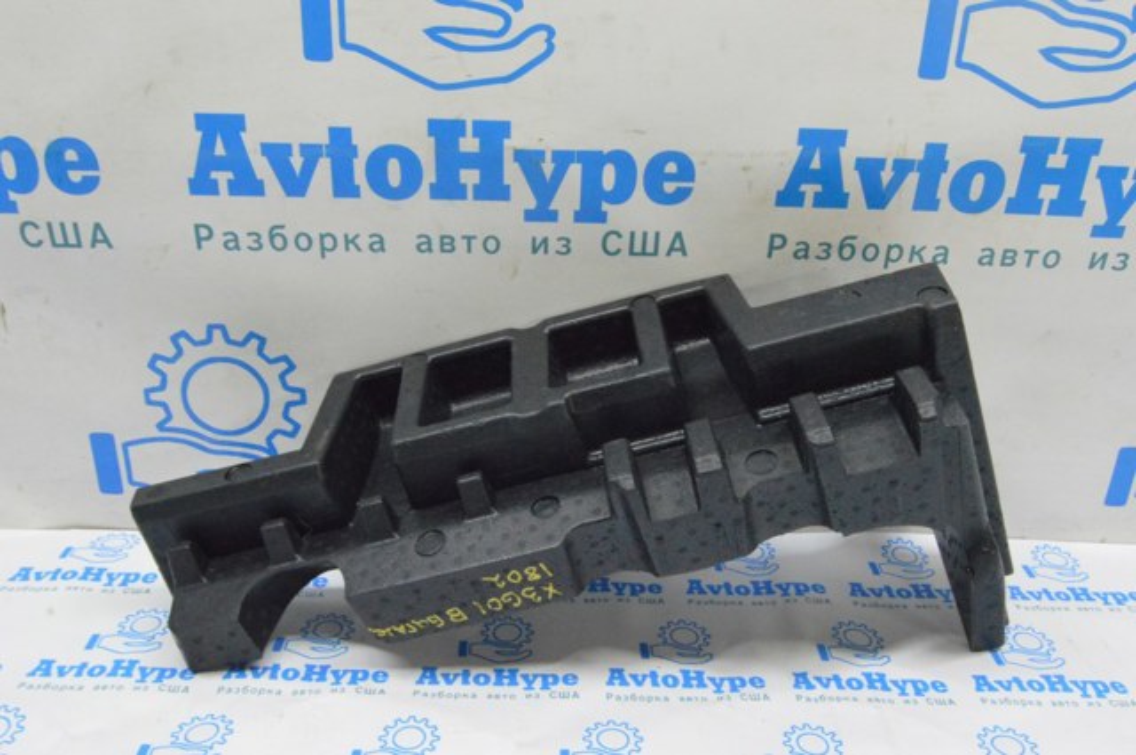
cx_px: 568
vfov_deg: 39.9
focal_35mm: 33
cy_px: 378
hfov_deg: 57.3
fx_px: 1040
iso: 6400
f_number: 20
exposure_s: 1/15
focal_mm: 22
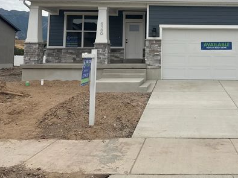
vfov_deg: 35.7
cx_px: 188
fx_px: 268
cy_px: 37
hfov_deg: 45.6
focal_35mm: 39
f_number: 1.78
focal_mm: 6.76
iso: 80
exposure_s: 1/6173
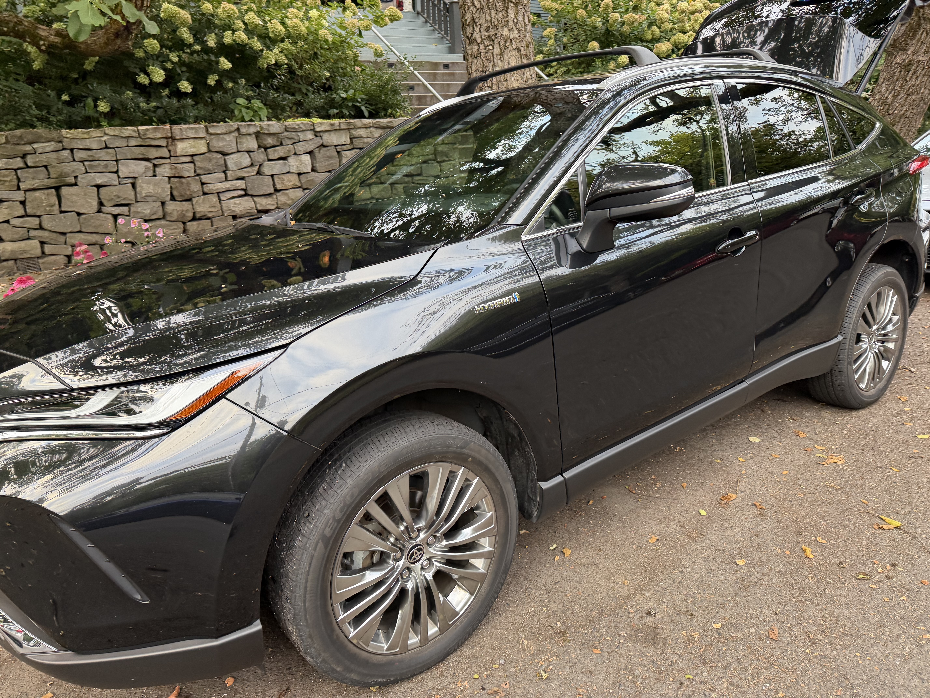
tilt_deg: -15.4
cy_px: 349
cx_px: 465
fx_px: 645
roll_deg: +1.8
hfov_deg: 71.6
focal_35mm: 24
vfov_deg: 56.8
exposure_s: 1/121
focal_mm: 6.76
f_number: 1.78
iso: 200
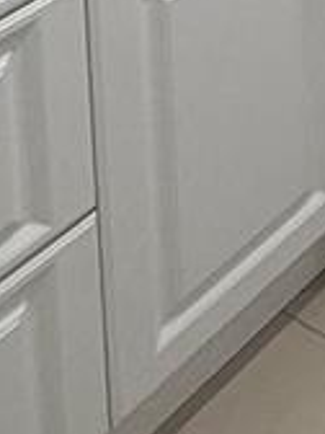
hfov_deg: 11.5
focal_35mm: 100
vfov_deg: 13.3
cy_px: -661
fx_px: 1252
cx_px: 843
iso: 160
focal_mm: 2.22
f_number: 2.2
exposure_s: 1/120
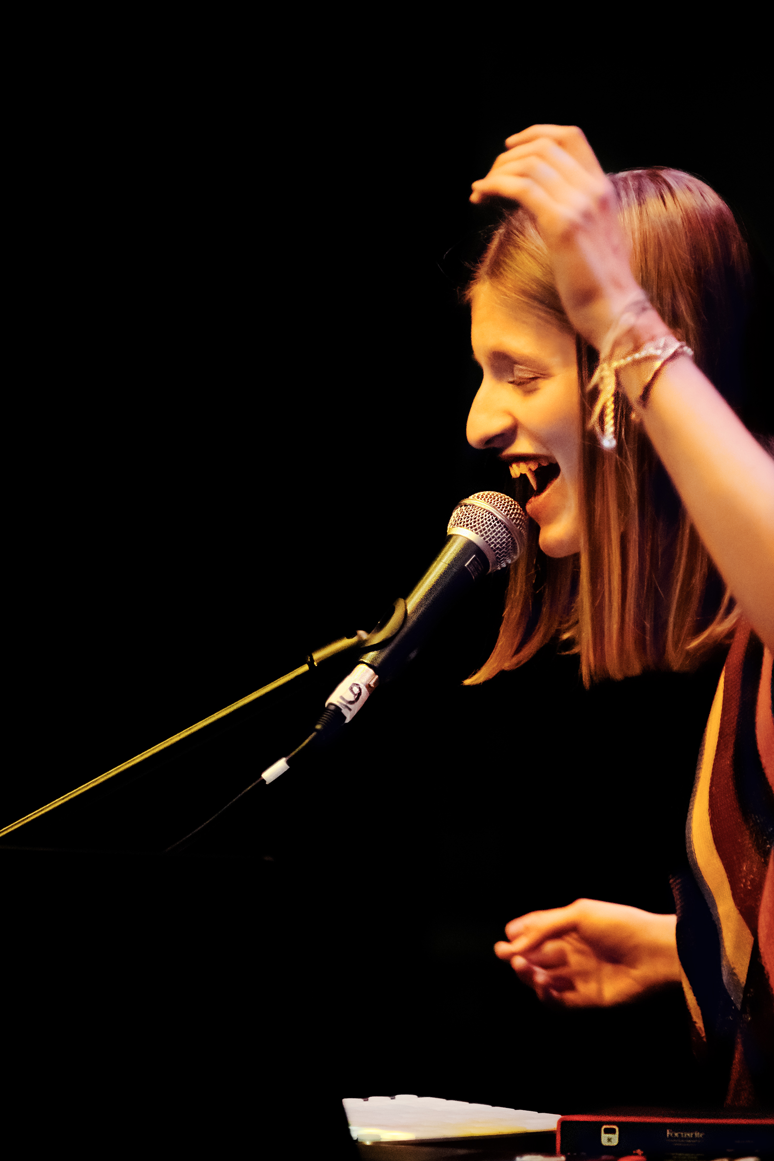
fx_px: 6514
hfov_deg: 6.8
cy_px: 580
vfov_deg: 10.2
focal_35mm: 202
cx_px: 387
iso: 2000
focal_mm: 135
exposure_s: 1/200
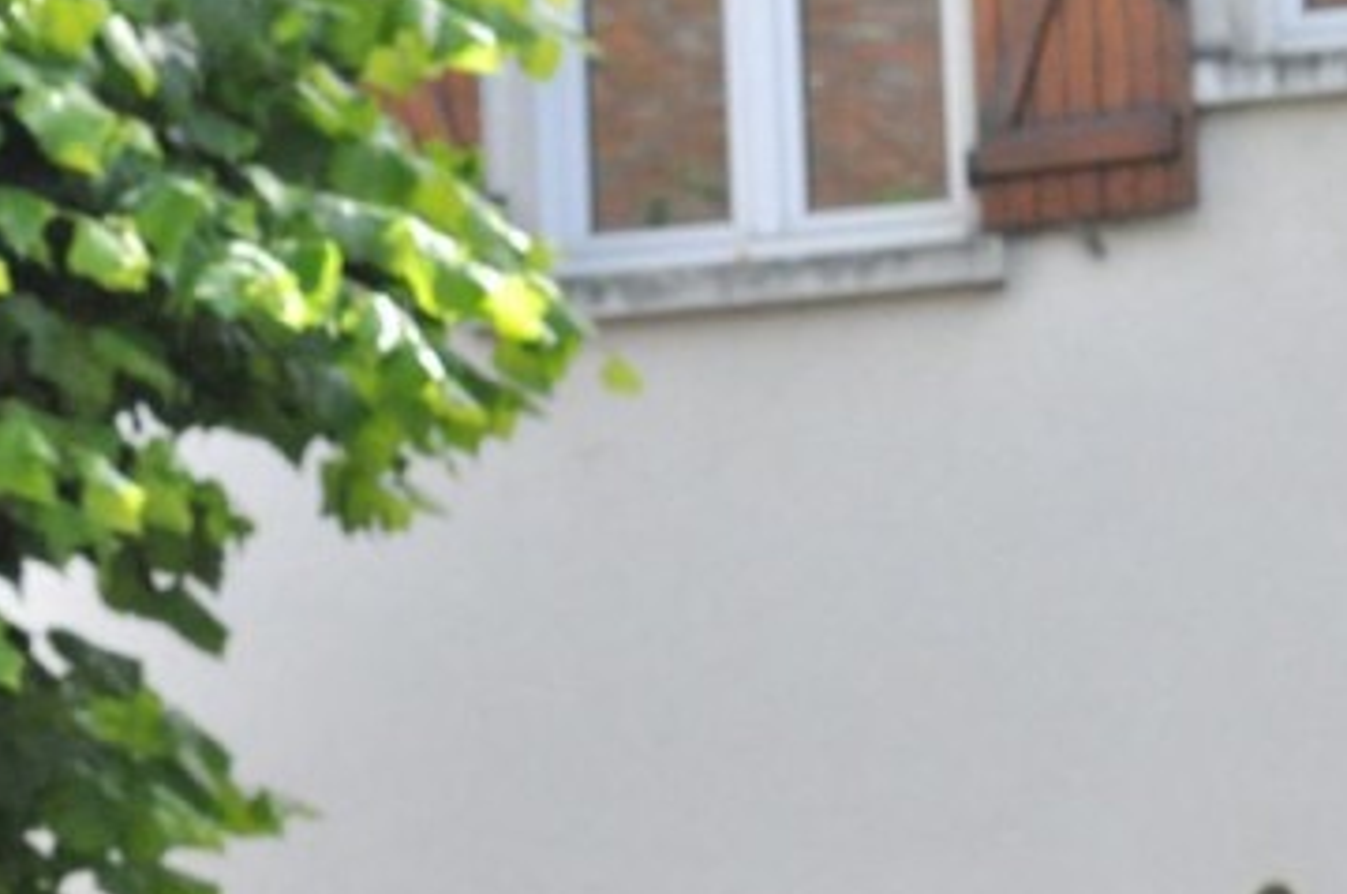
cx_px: 1272
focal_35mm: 299
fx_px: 11172
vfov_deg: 4.6
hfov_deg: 6.9
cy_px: 1115
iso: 1600
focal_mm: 70
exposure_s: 1/1000
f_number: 8
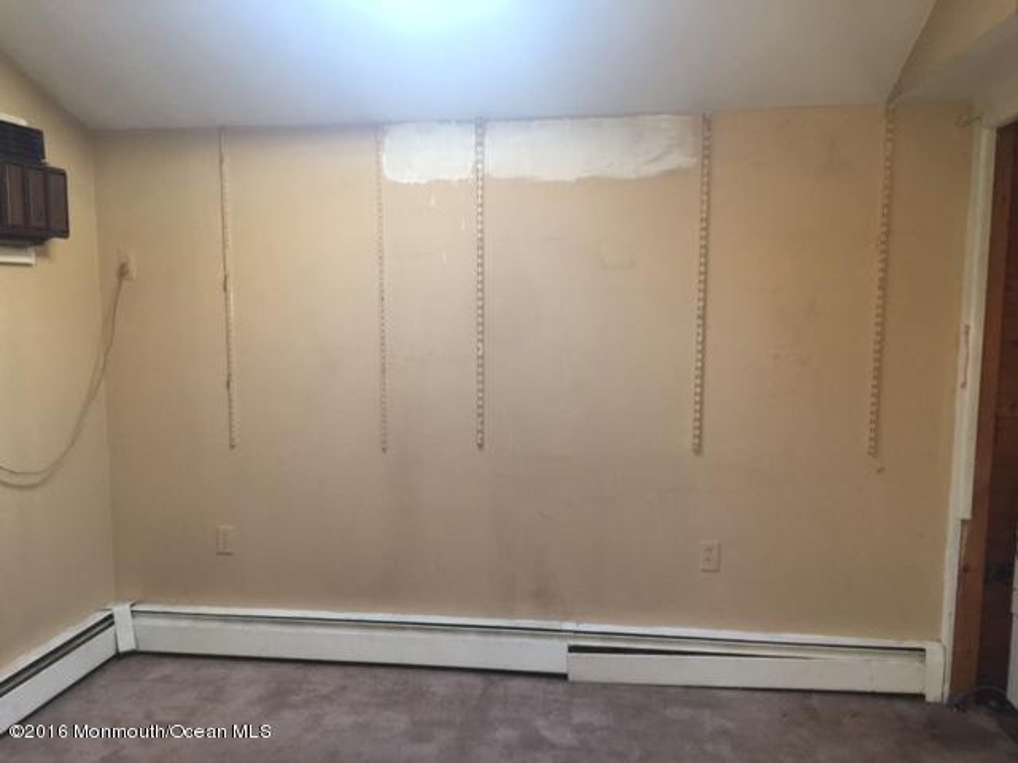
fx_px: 853
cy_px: 382
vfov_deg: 48.2
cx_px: 509
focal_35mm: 29
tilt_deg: -7.0
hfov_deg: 61.7
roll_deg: -2.4
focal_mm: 4.15
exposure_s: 1/15
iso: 100
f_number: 2.2
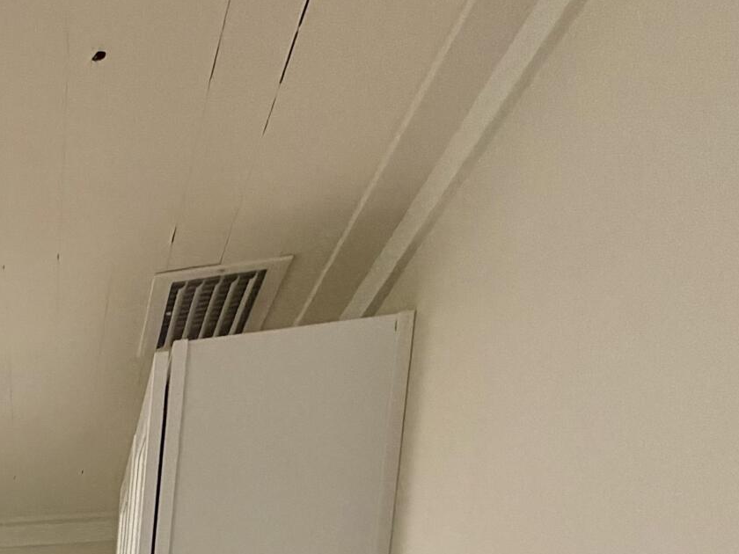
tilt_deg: -5.9
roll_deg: -2.5
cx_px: -469
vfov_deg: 22.4
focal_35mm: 50
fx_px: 1067
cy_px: 888
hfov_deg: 24.8
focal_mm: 2.22
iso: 250
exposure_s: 1/120
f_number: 2.2
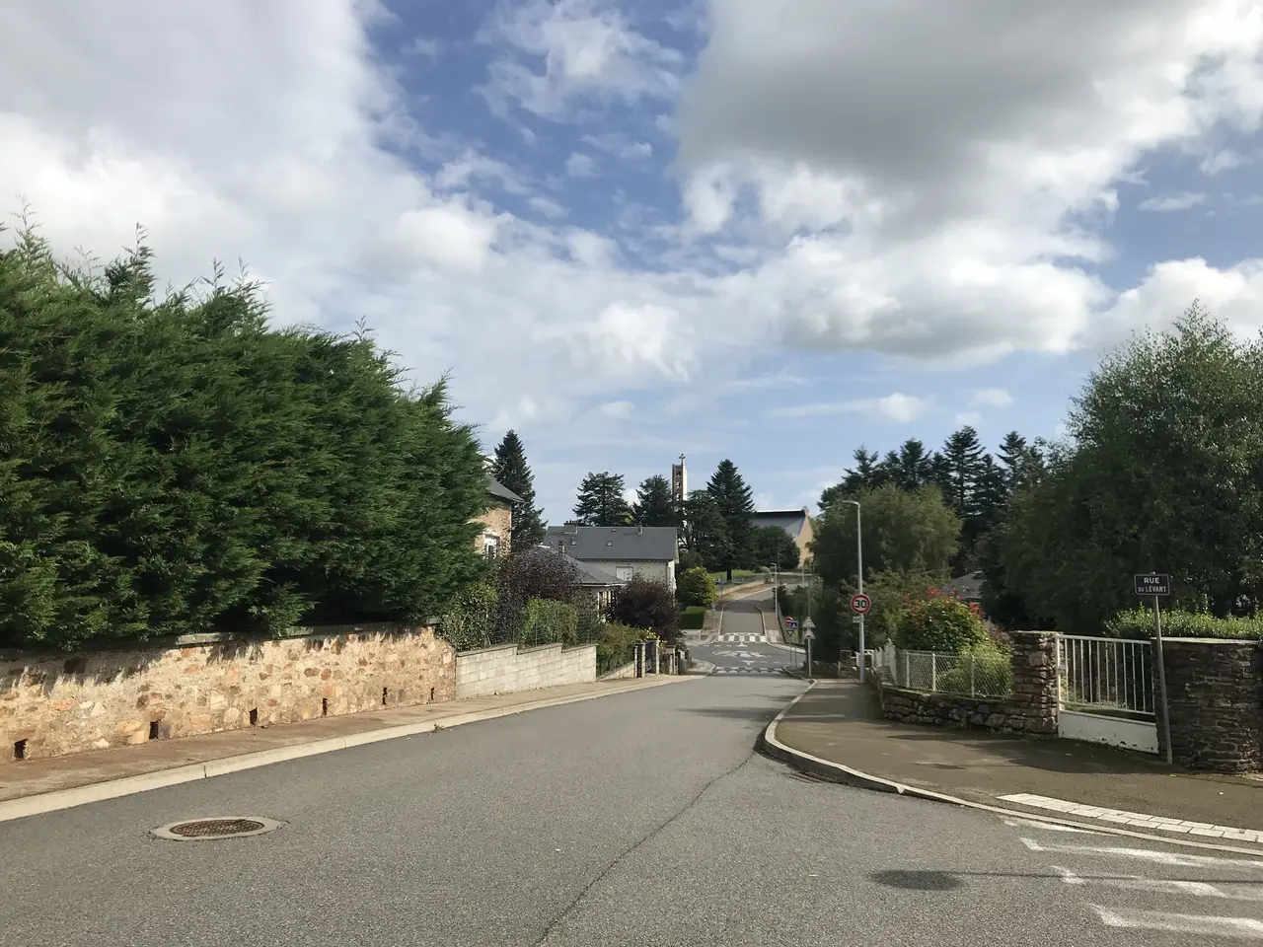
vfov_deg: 49.7
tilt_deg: +7.6
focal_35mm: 28
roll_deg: +0.2
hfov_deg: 63.4
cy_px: 474
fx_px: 1022
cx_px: 632
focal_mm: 3.99
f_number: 1.8
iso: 20
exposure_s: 1/4000
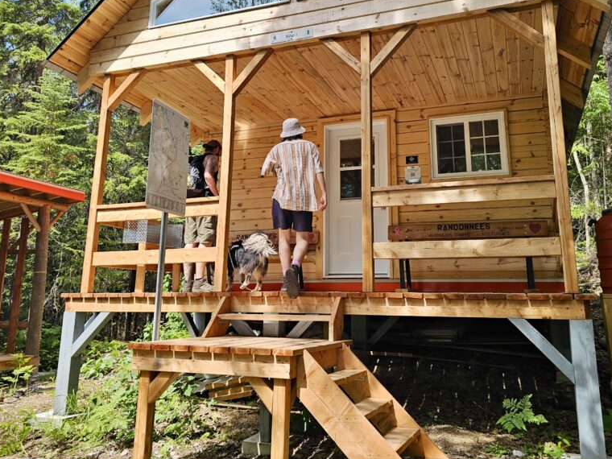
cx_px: 316
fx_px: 548
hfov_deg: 58.3
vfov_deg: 45.0
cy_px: 171
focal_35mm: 31
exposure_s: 1/719
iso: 32
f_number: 1.7
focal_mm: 6.3
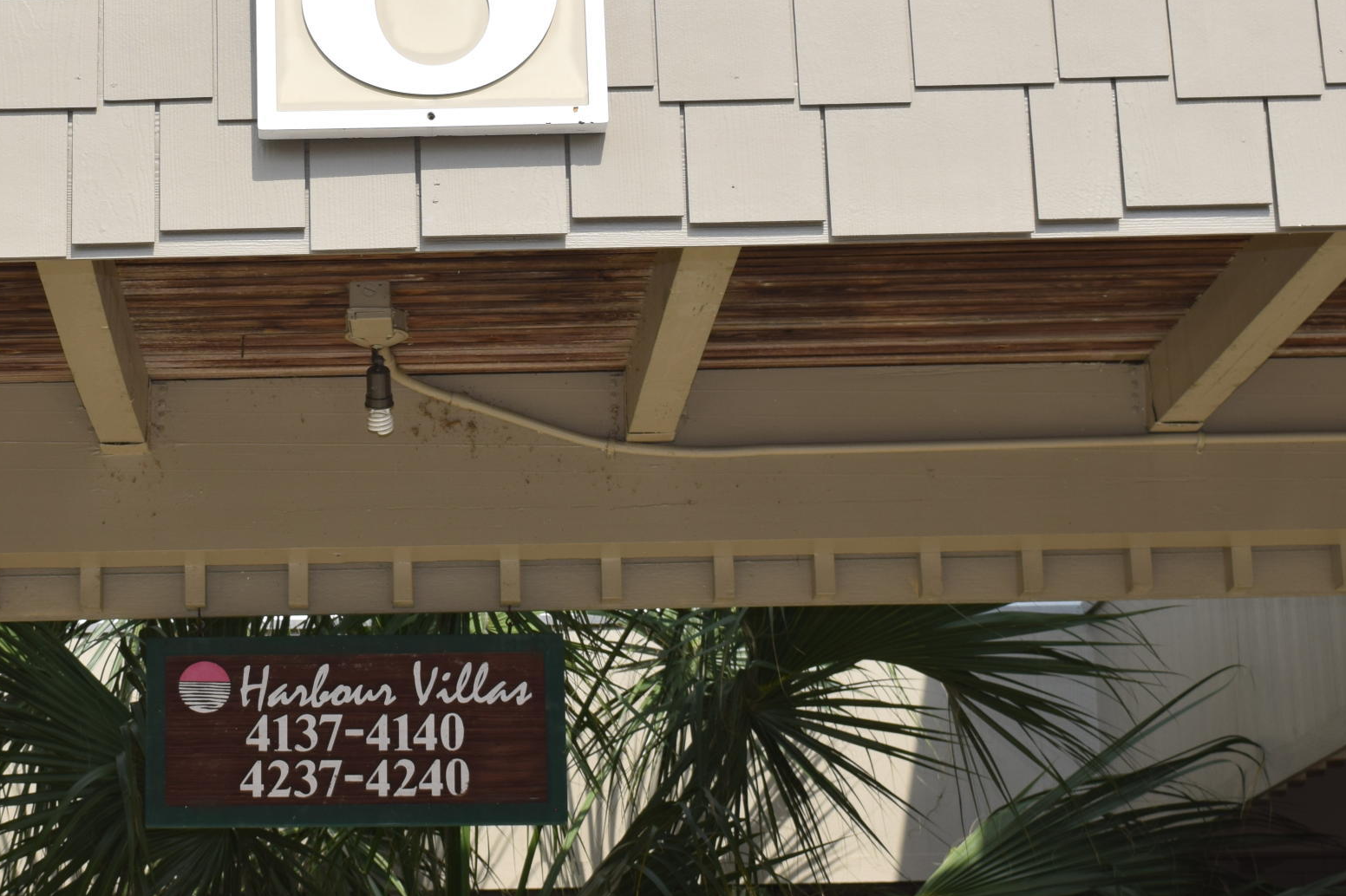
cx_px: 304
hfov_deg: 23.1
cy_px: 462
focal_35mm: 87
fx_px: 3252
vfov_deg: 15.7
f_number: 8
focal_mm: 30
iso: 100
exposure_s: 1/200
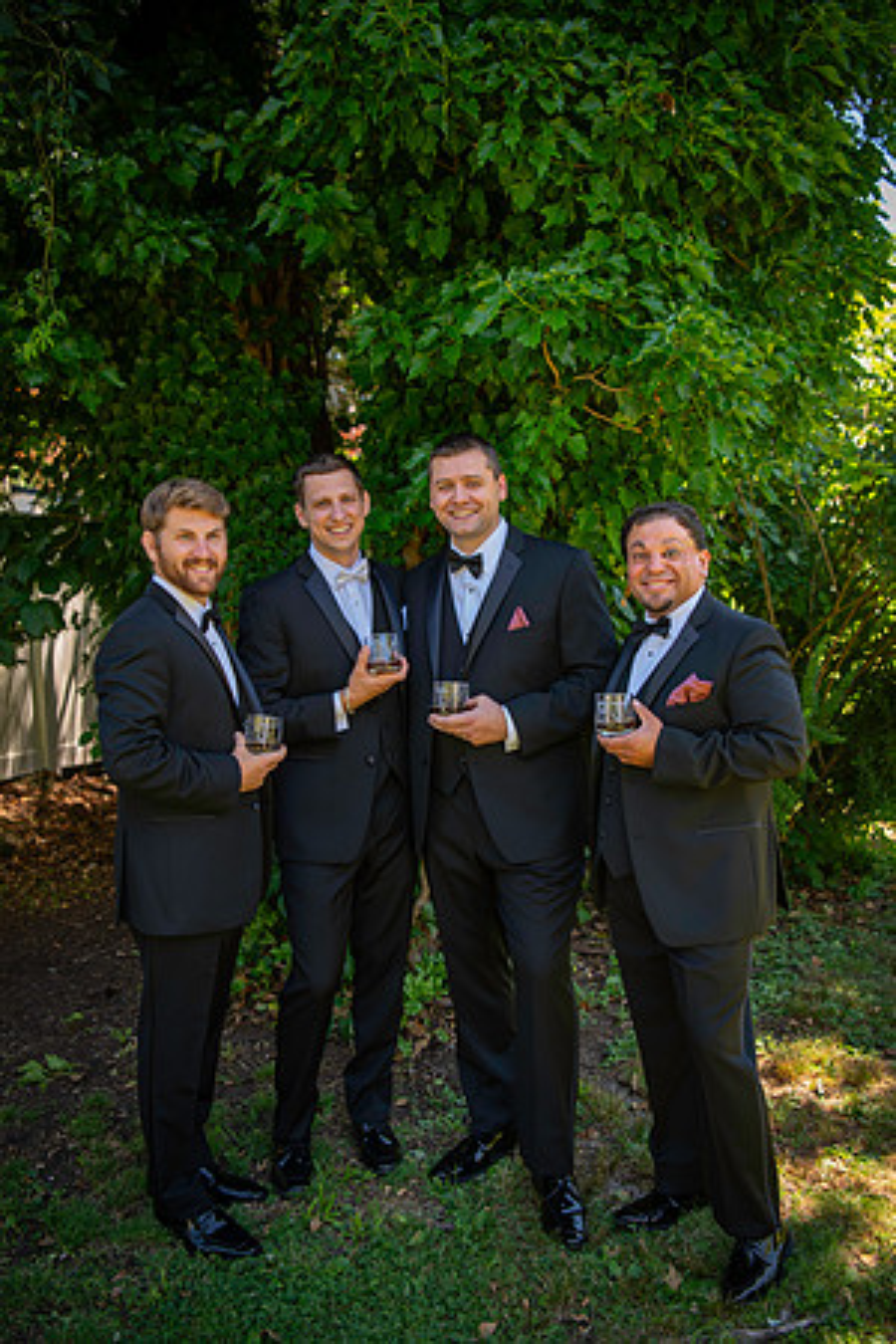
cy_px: 672
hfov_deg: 41.1
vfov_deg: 58.7
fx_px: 1195
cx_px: 448
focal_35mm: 32
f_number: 2.8
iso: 100
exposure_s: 1/125
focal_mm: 32
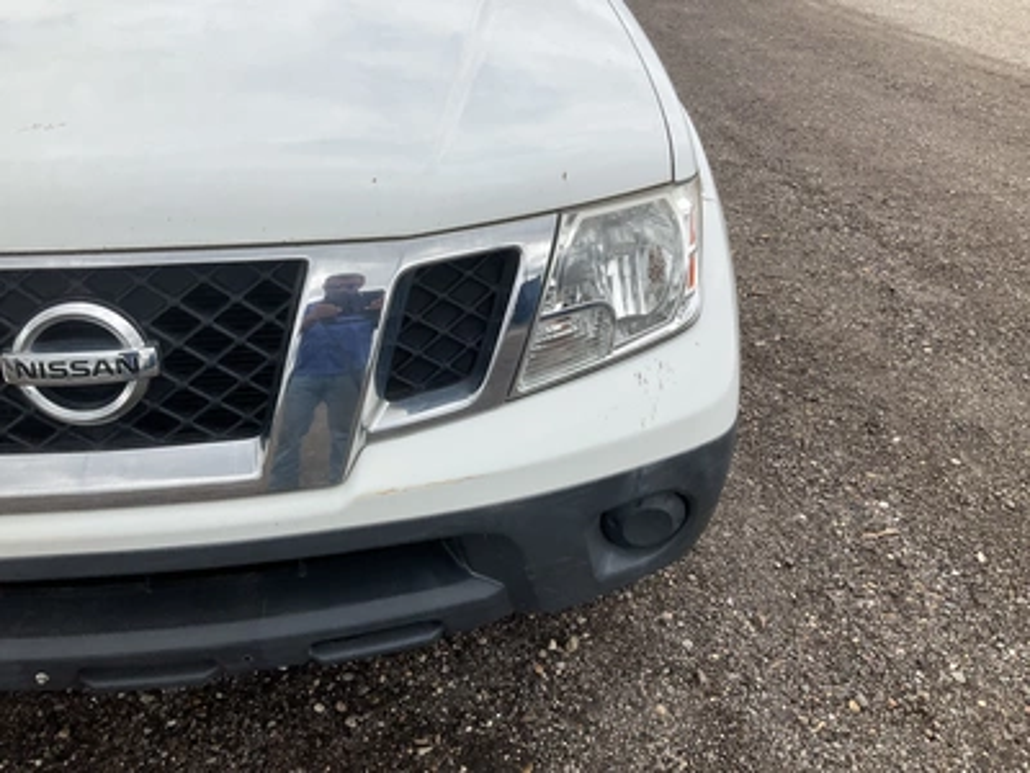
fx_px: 863
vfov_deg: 48.2
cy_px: 386
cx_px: 515
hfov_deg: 61.7
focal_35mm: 29
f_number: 1.8
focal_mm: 3
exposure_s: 1/1412
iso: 25
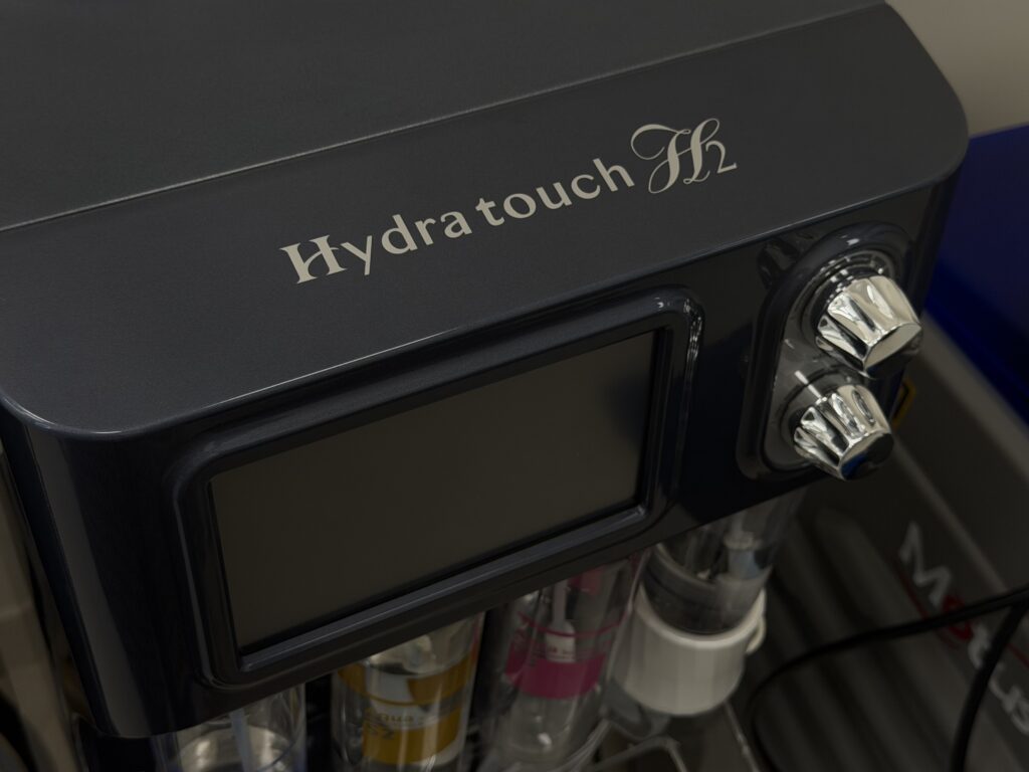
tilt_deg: -50.1
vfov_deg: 30.3
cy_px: 386
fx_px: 1427
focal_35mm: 48
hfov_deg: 39.7
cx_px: 514
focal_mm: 6.76
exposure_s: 1/121
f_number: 1.78
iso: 50
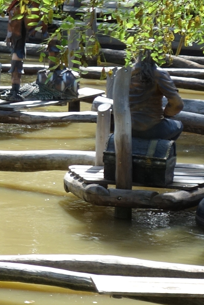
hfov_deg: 5.6
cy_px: 60
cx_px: -228
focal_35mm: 237
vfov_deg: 8.7
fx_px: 2013
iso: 125
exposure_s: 1/500
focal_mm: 18.45
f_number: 3.2
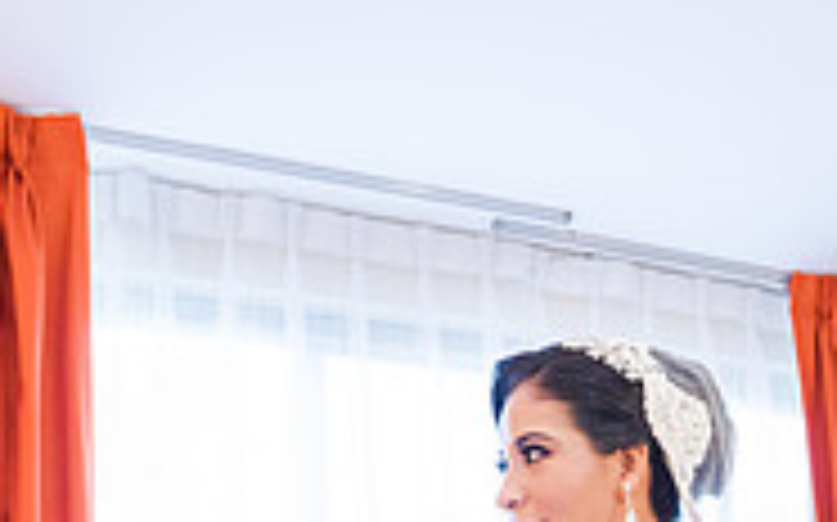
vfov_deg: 20.4
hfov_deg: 36.8
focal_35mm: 54
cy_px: 794
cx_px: 612
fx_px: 1231
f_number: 2.8
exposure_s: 1/125
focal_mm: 17
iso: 1600
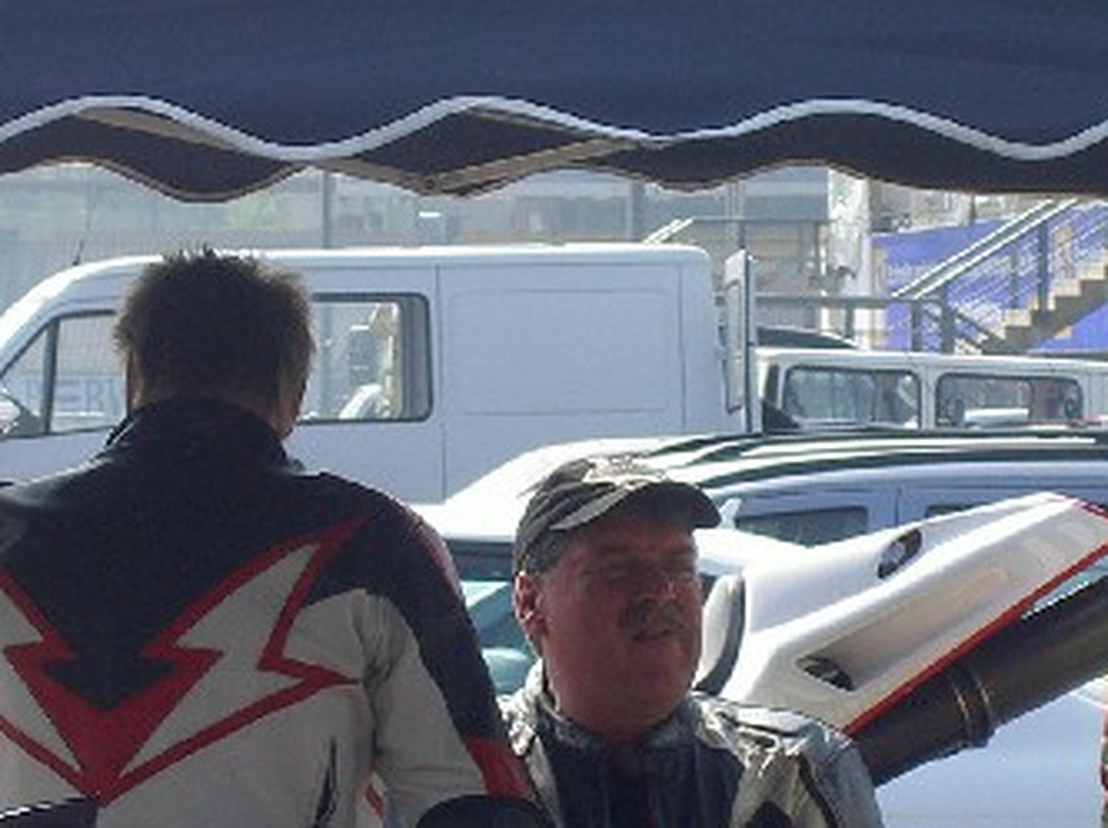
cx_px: 905
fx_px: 8921
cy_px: 642
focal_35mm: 279
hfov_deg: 7.1
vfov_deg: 5.3
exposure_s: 1/250
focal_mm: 24
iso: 100
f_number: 4.9
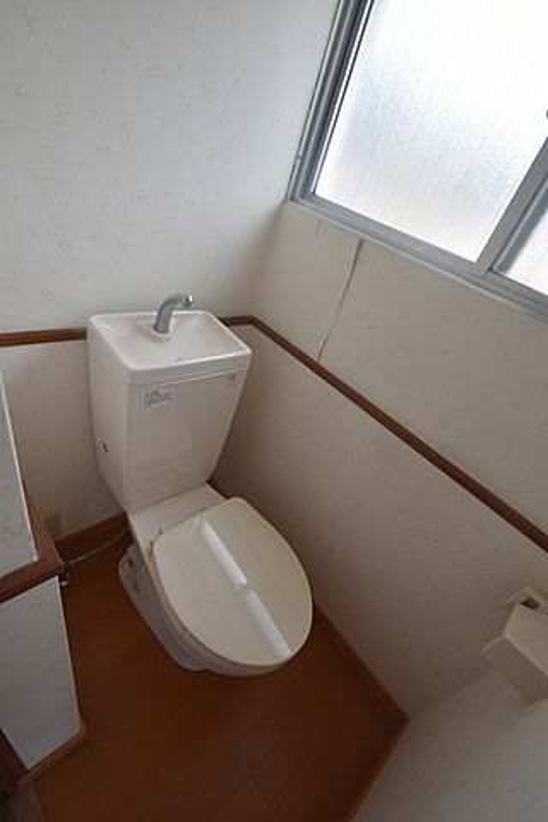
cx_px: 274
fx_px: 342
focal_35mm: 15
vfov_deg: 100.4
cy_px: 411
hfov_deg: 77.3
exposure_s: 1/250
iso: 360
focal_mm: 10
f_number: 5.6
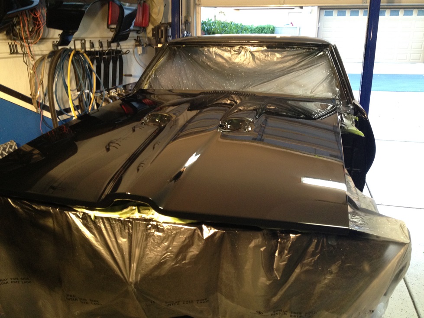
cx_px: 212
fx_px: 429
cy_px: 159
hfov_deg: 52.6
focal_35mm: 35
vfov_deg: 40.7
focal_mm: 4.28
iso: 160
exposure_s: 1/20
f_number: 2.4
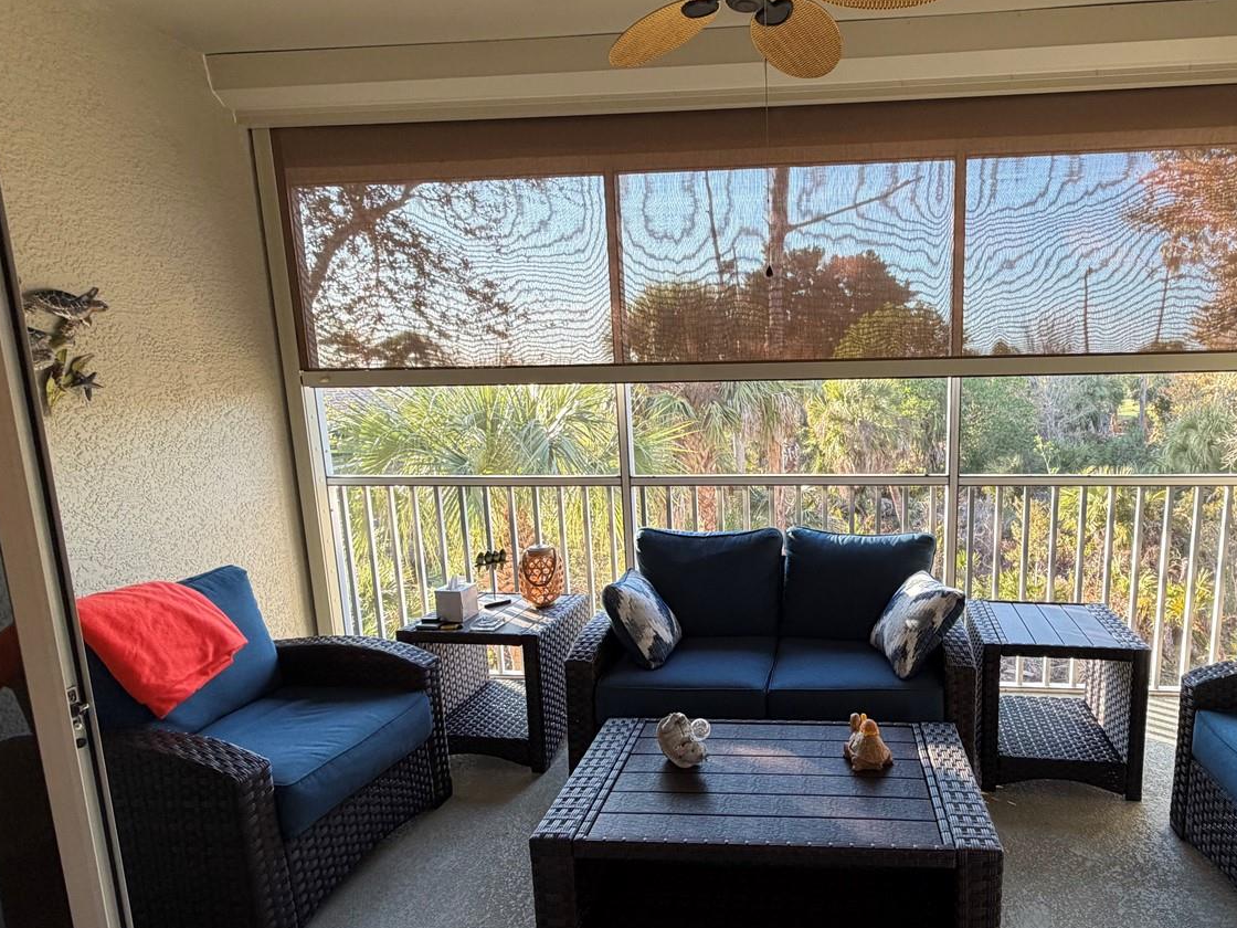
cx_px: 786
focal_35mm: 20
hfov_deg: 80.0
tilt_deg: -8.8
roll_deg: +0.2
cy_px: 494
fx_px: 715
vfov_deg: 65.9
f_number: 2.2
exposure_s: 1/120
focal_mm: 2.22
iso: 125
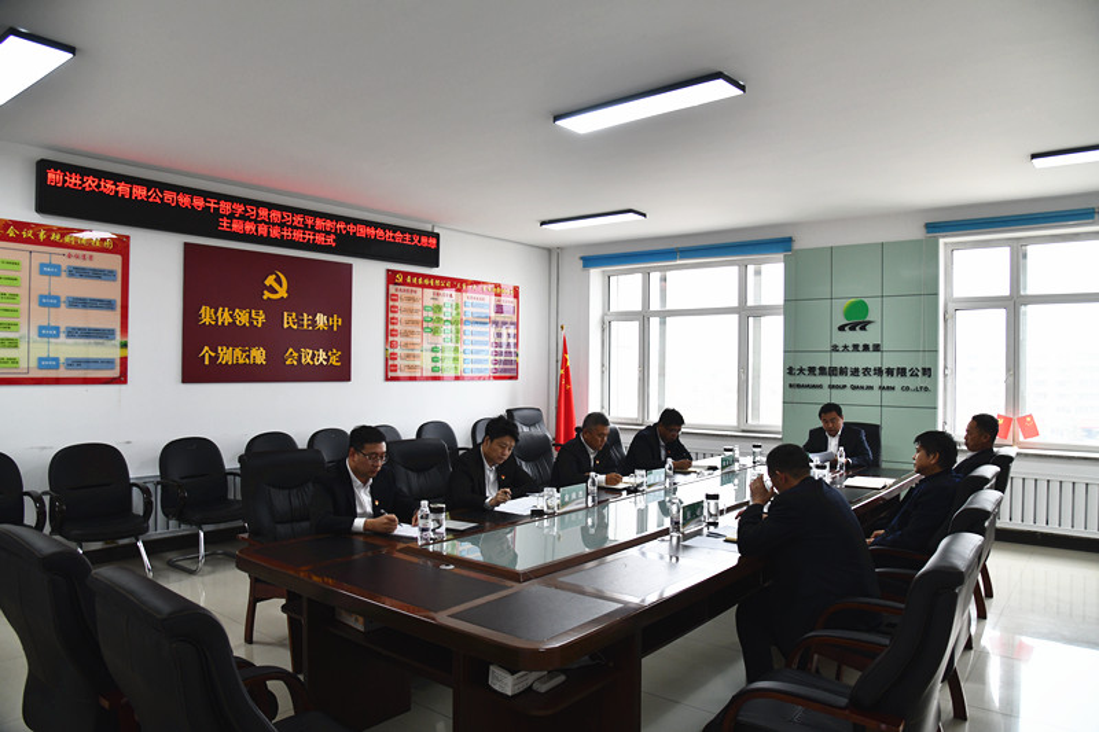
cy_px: 366
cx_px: 550
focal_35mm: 24
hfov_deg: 73.8
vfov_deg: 53.1
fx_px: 732
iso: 1000
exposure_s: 1/160
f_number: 6.3
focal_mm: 24
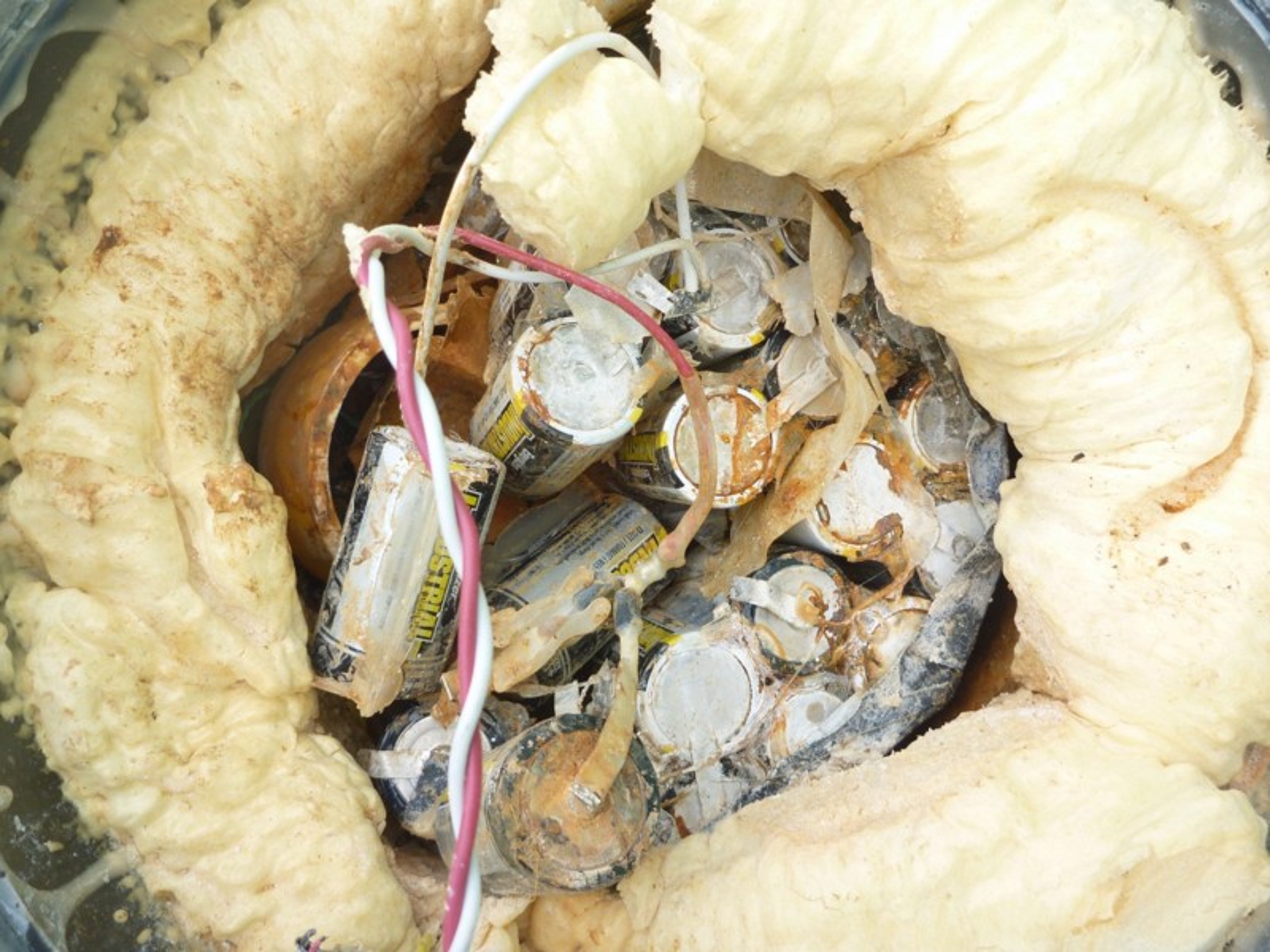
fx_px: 1027
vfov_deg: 49.7
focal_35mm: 28
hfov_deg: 63.4
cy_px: 476
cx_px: 635
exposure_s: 1/125
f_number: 3.3
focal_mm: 5
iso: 80
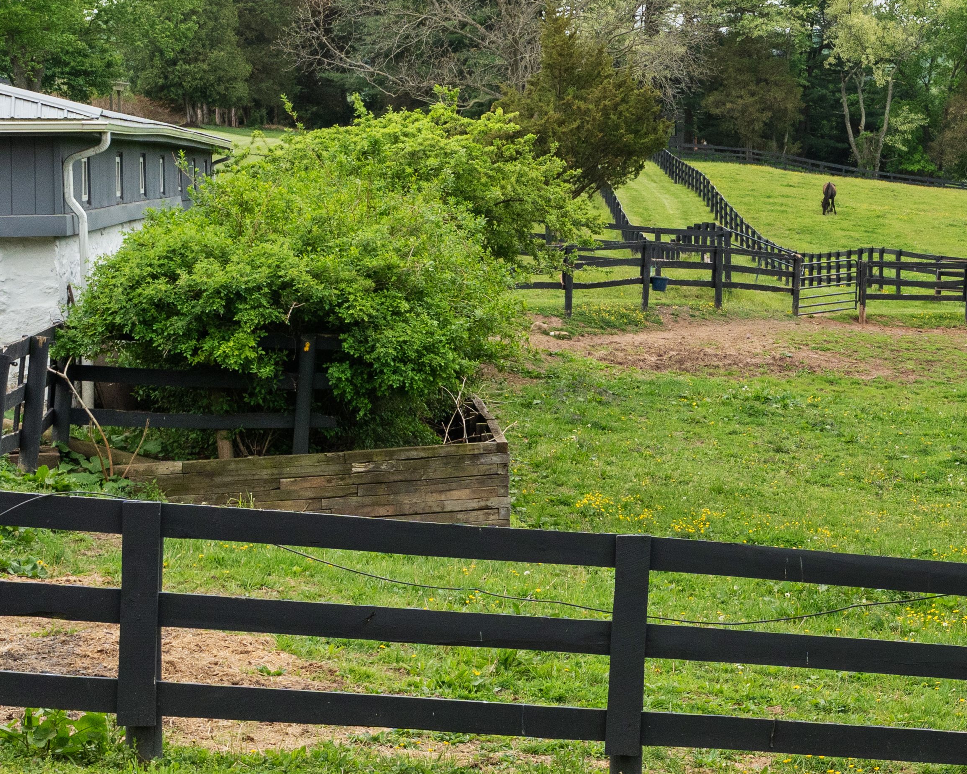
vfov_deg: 15.3
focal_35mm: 100
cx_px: 1437
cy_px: 201
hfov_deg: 17.3
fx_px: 2862
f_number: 8
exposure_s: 1/500
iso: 800
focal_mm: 35
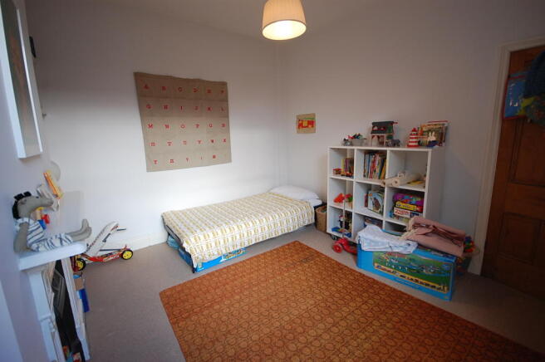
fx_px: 227
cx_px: 272
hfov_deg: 100.4
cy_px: 181
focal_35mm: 15
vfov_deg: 77.2
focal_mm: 10
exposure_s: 1/50
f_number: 4
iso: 400
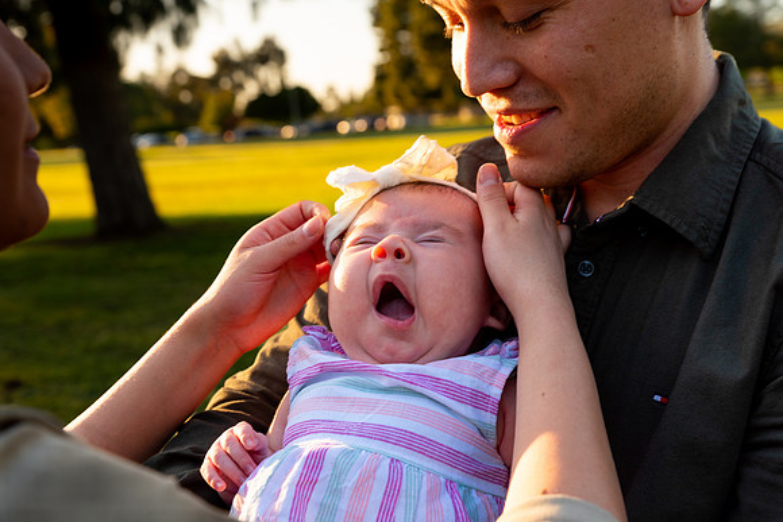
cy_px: 261
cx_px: 392
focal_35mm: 52
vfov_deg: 26.0
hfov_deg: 38.2
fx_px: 1131
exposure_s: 1/320
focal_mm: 52
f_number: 5.6
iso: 200
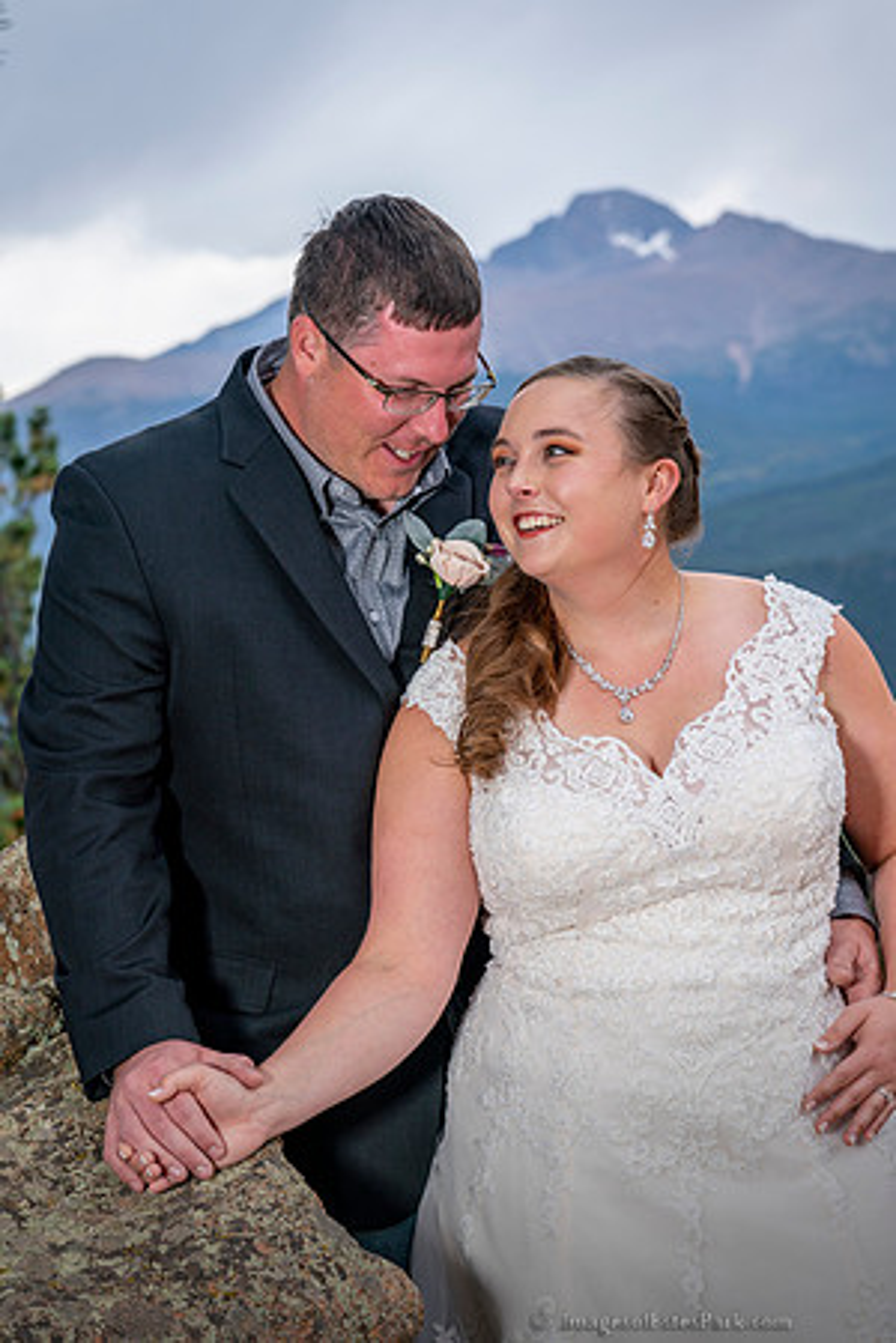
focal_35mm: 60
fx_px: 2240
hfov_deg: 22.6
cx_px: 448
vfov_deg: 33.4
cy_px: 672
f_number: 5
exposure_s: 1/60
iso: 100
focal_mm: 60
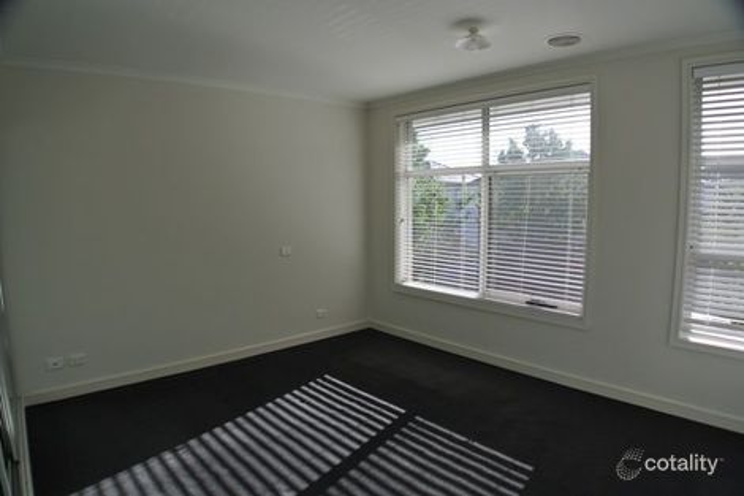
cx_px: 372
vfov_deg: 47.9
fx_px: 558
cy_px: 248
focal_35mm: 27
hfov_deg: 67.4
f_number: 4.5
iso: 100
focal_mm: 10
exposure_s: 1/320
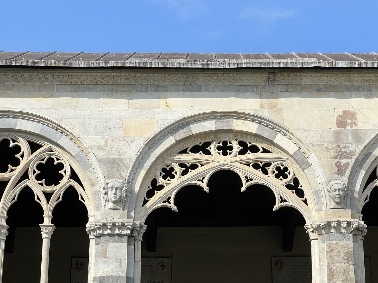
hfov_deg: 21.1
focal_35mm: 93
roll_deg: +0.5
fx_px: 1016
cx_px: 212
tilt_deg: +19.1
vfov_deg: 15.9
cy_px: 165
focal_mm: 9
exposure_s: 1/713
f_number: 2.8
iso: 32
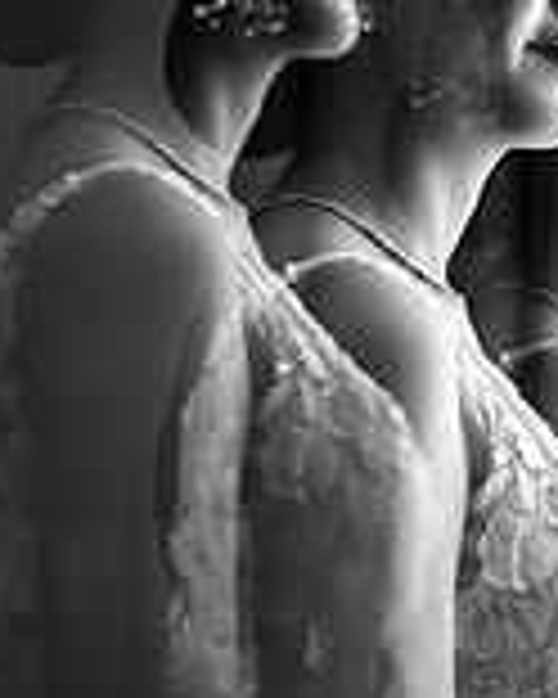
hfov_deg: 7.2
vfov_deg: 9.1
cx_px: 702
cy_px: 403
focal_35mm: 212
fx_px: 4376
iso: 1250
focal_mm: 58
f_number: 4
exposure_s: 1/640
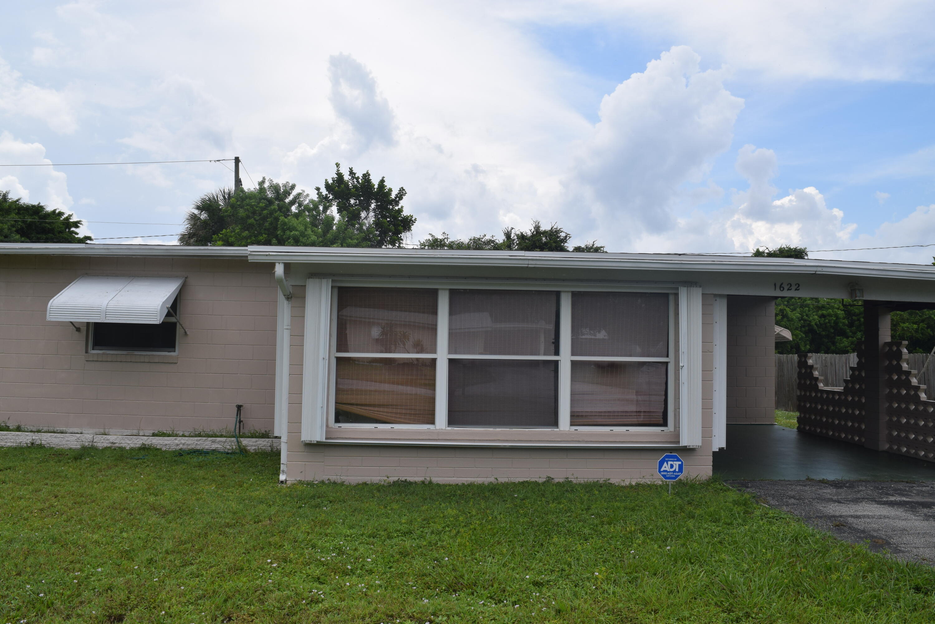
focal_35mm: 27
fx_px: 701
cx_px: 468
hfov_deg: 67.4
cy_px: 312
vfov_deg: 47.9
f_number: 10
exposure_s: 1/400
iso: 200
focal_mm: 18
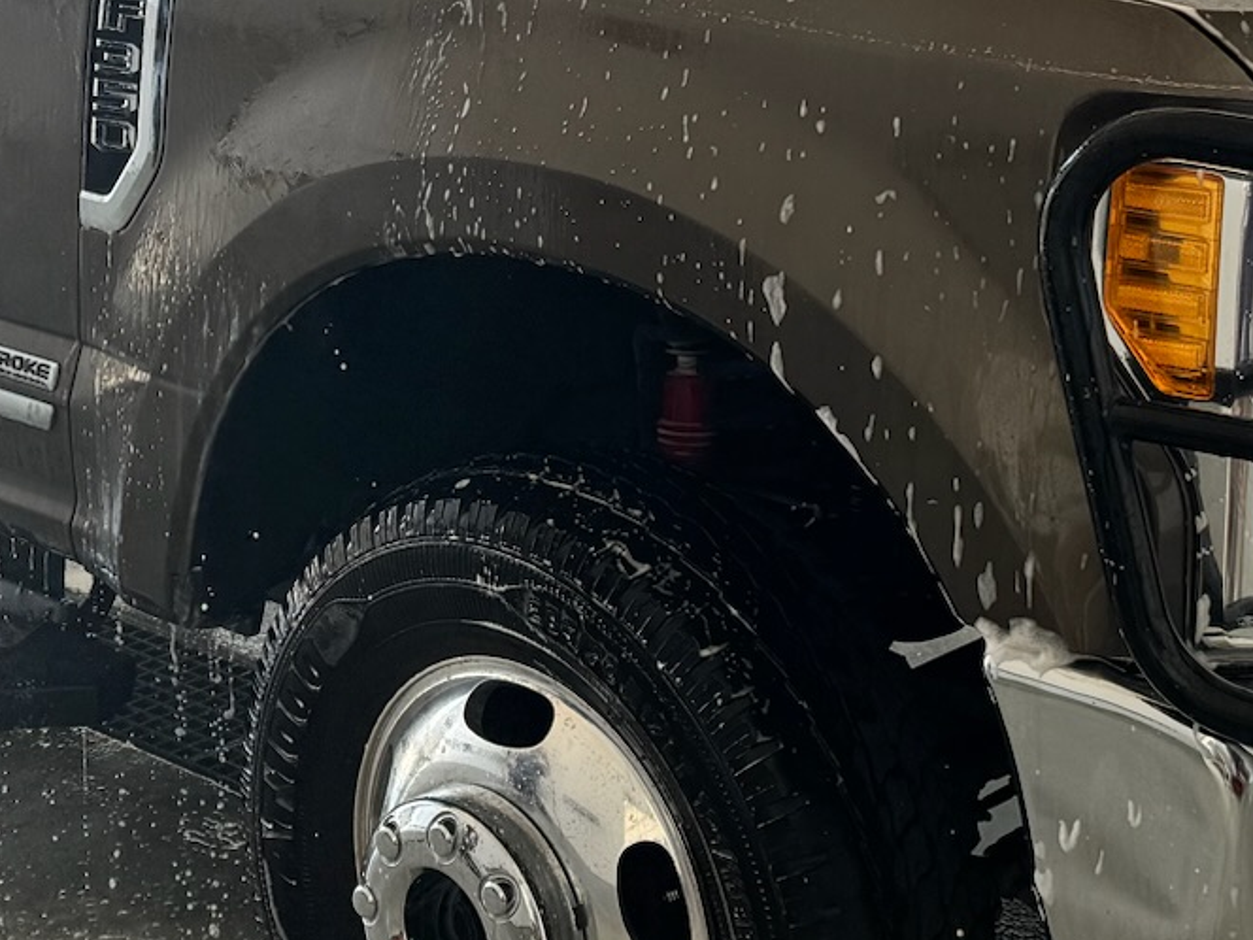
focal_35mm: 74
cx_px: 409
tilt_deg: -7.5
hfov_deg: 26.2
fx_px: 2679
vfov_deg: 19.3
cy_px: -2
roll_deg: -0.8
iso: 80
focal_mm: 6.76
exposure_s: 1/952
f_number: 1.78
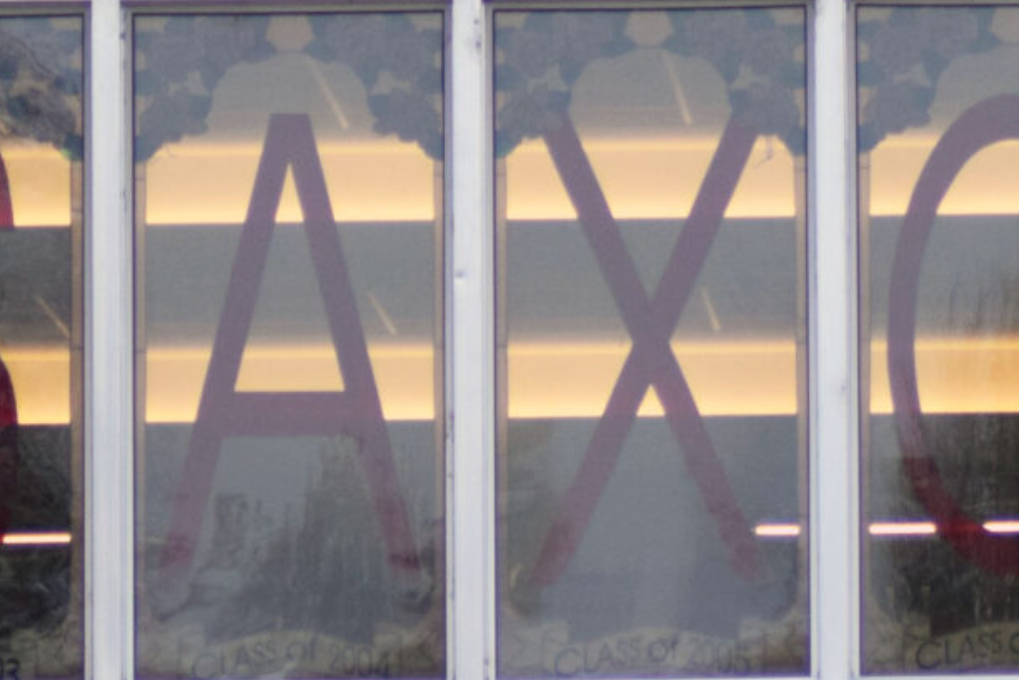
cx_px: 854
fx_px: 12425
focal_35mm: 439
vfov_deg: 3.1
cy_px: 1161
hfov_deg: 4.7
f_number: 4
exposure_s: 1/640
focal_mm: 70
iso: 800
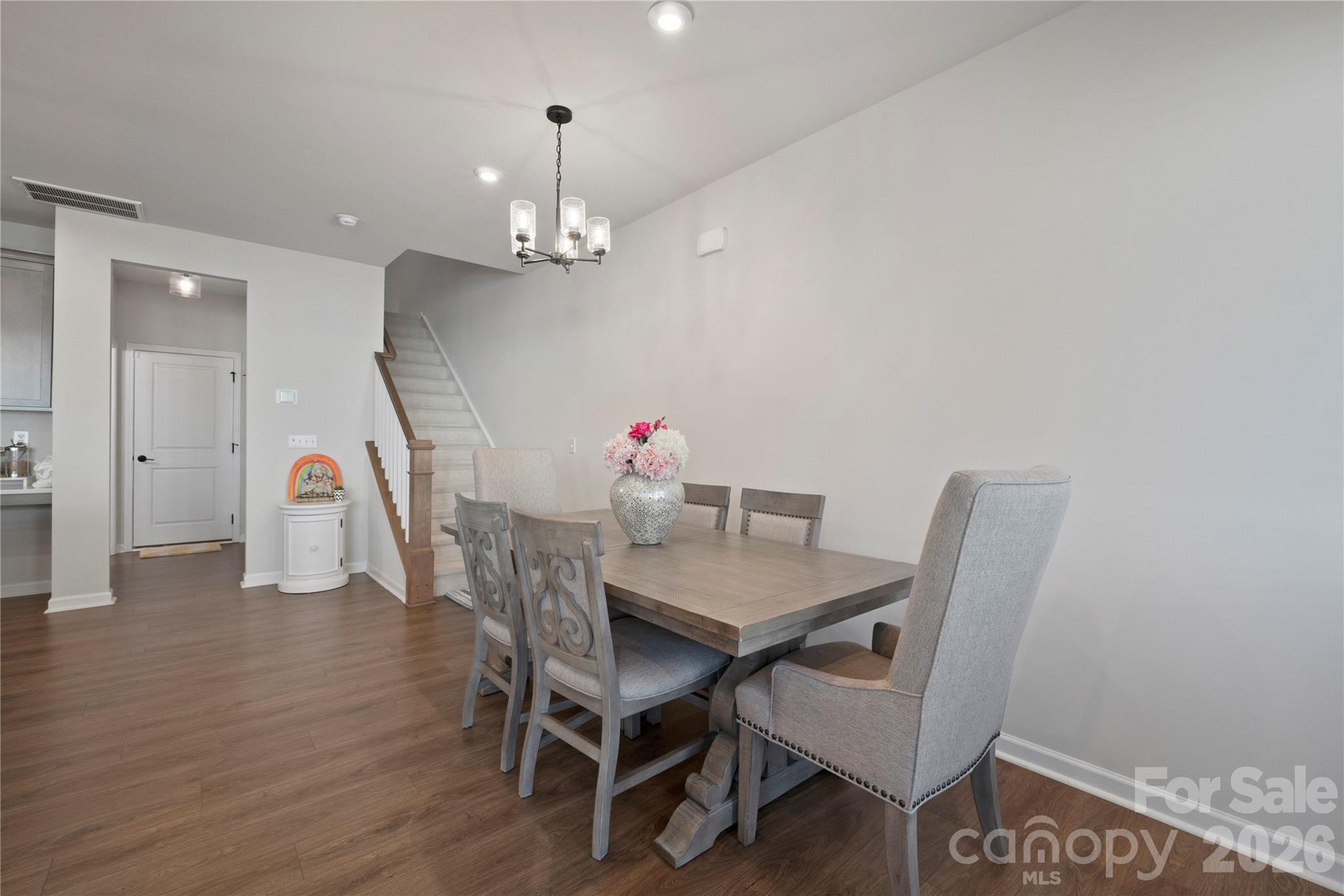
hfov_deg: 100.4
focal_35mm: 15
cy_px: 448
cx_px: 672
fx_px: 560
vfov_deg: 77.3
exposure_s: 1/2
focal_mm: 10
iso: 400
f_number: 8
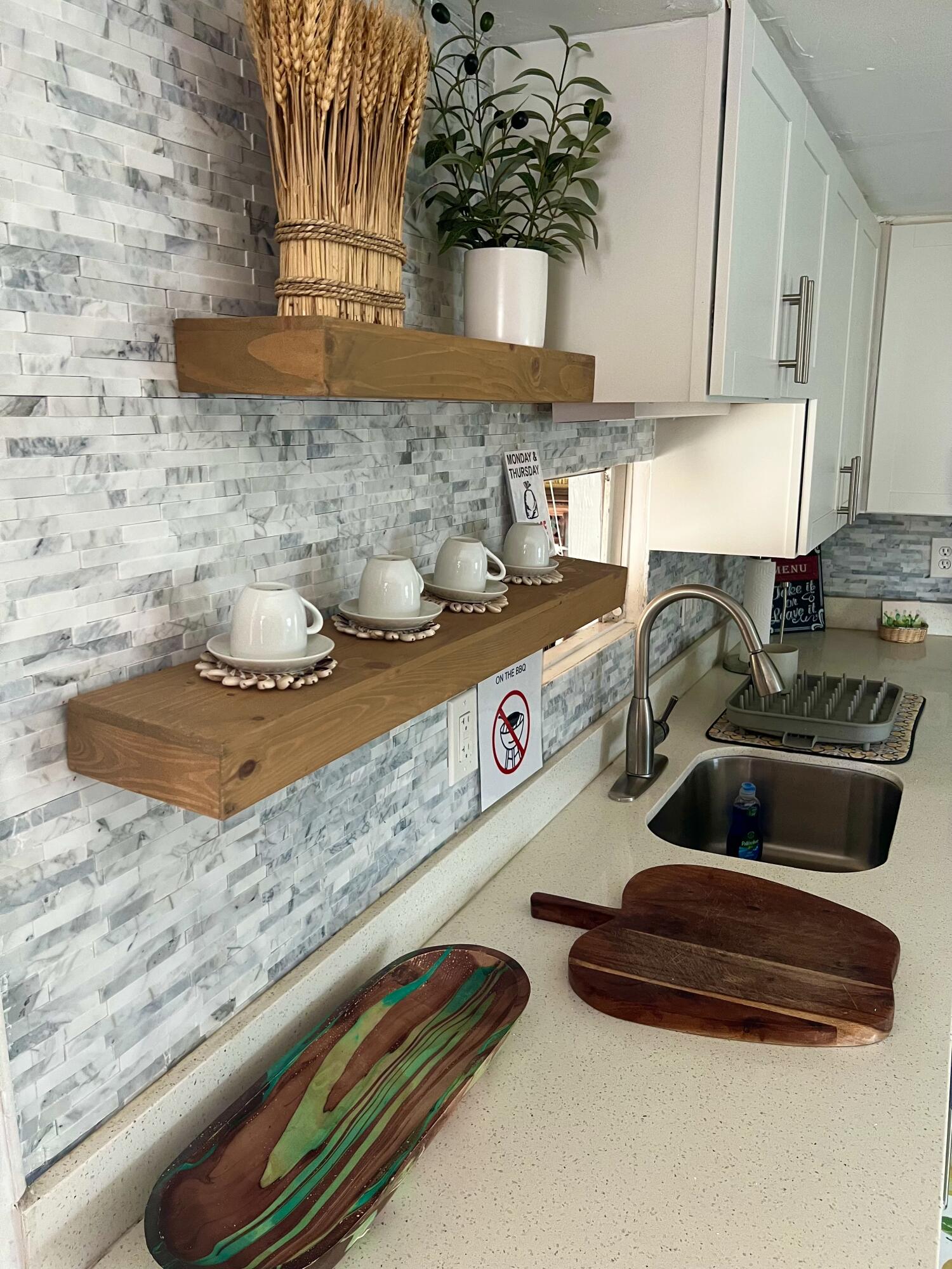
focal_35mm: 26
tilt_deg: -10.5
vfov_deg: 67.3
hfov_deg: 53.1
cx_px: 476
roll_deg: +0.2
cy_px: 634
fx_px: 953
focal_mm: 5.7
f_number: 1.5
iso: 200
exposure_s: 1/60
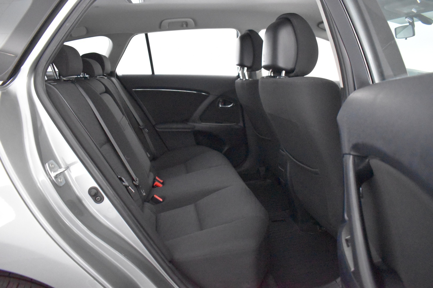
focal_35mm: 27
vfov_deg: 47.9
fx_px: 325
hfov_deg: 67.4
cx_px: 216
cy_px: 144
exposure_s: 1/60
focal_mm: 18
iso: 12800
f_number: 3.5
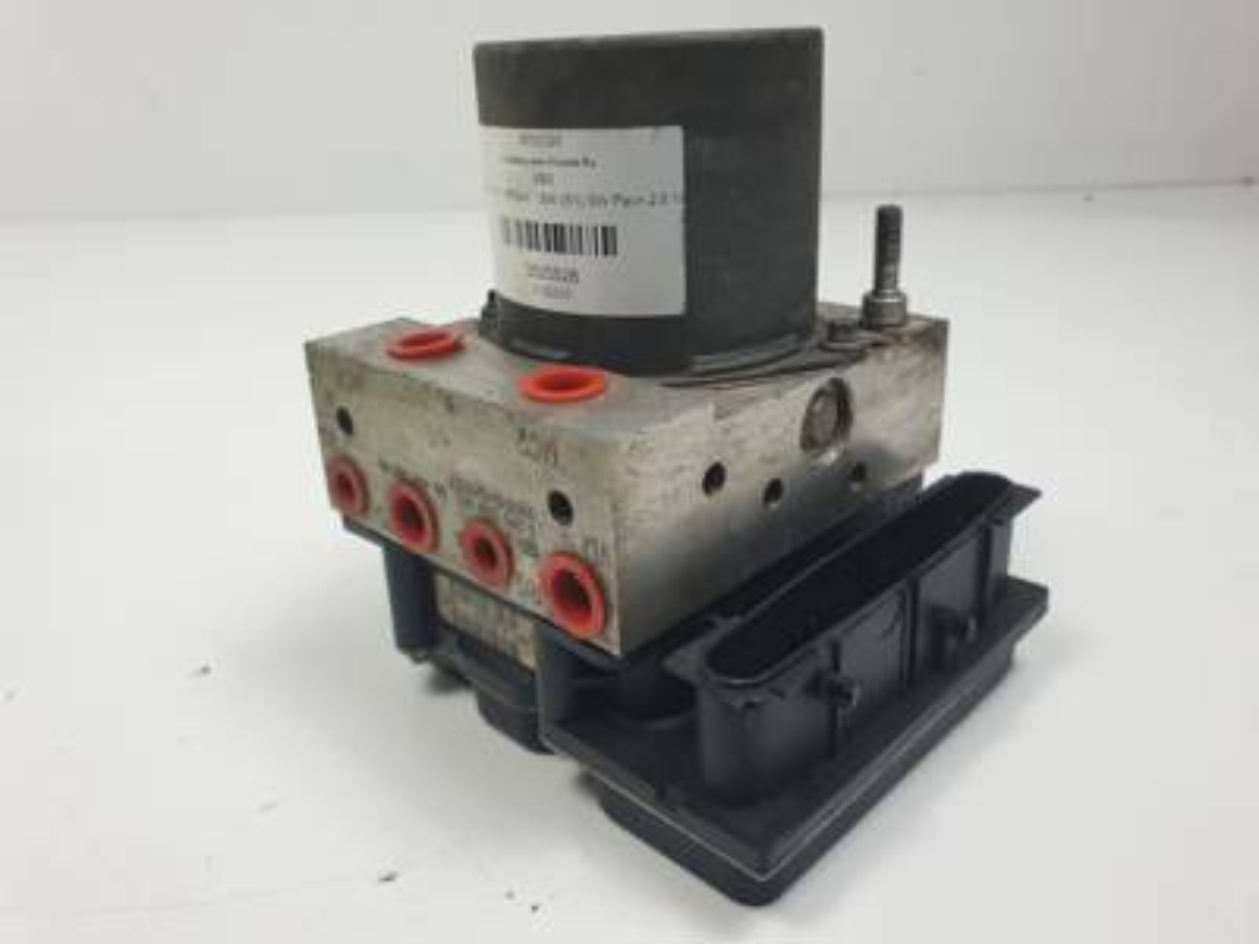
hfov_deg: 67.3
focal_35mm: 26
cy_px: 472
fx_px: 946
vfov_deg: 53.1
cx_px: 630
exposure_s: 1/198
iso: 50
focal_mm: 4.3
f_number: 2.4
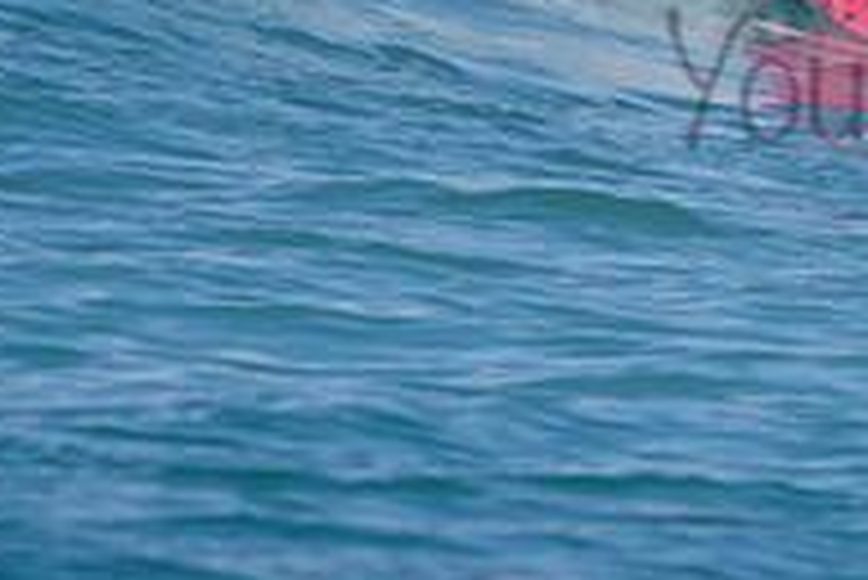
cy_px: -158
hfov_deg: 1.1
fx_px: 44493
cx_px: 835
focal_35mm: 1844
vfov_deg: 0.7
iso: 140
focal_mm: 500
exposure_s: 1/2000
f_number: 5.6
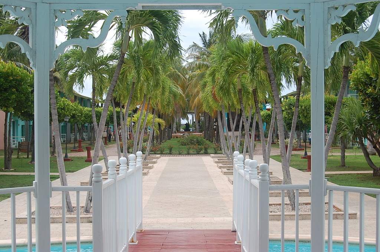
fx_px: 601
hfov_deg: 35.1
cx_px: 190
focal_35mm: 57
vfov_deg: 23.7
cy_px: 126
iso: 200
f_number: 8
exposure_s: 1/250
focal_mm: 38
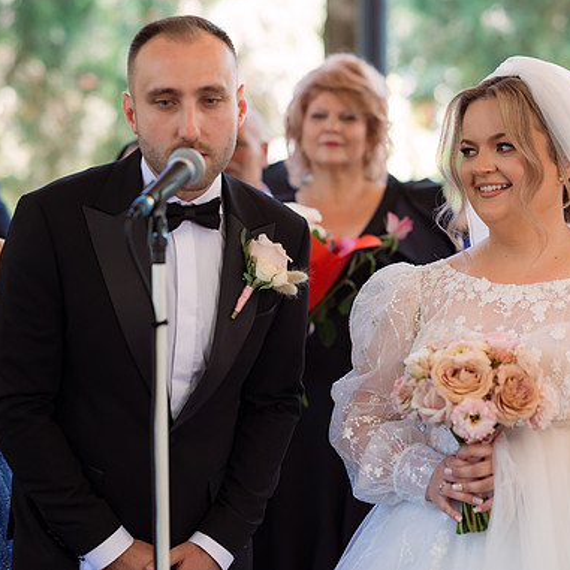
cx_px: 331
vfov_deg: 15.8
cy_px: 283
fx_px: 2049
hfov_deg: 15.8
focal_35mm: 110
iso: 1250
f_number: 2.8
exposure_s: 1/400
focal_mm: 85
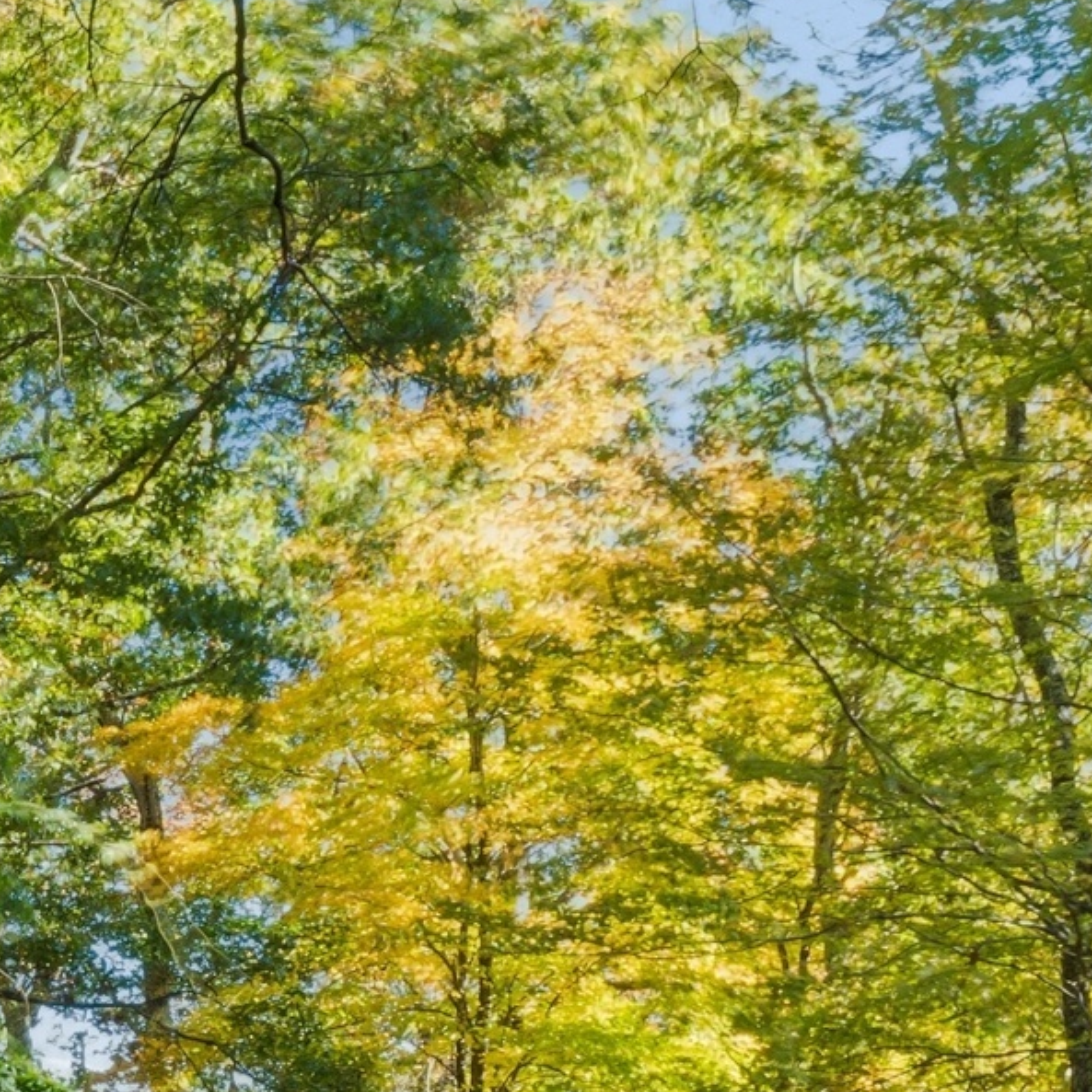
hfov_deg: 18.0
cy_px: 1241
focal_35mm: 68
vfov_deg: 23.6
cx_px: -1053
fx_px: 2418
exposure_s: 1
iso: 100
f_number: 22
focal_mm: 15.4
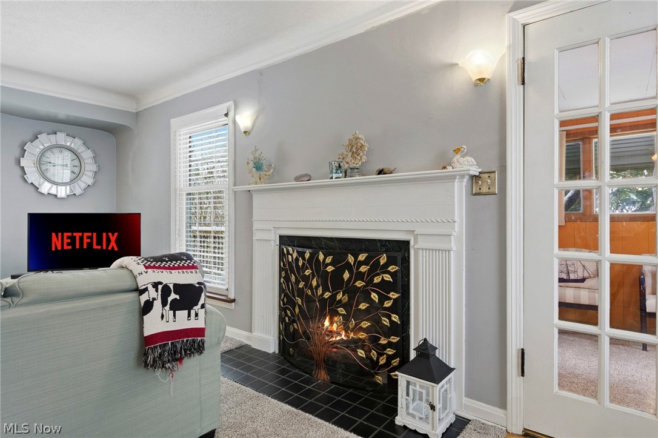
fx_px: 365
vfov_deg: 61.9
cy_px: 219
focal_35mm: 20
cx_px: 329
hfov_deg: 84.0
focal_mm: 20
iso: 250
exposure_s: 1/15
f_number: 9
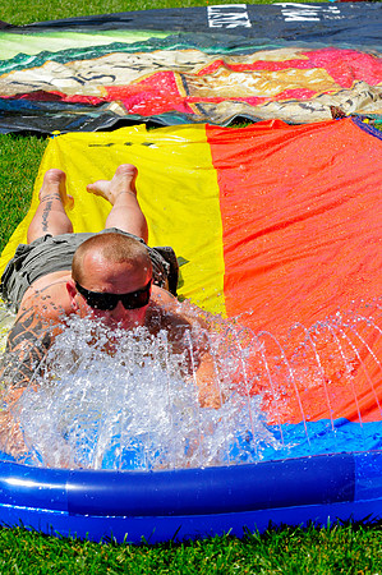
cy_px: 288
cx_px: 191
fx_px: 1914
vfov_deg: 17.1
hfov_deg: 11.4
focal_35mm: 120
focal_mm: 80
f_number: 10
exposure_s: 1/640
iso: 400
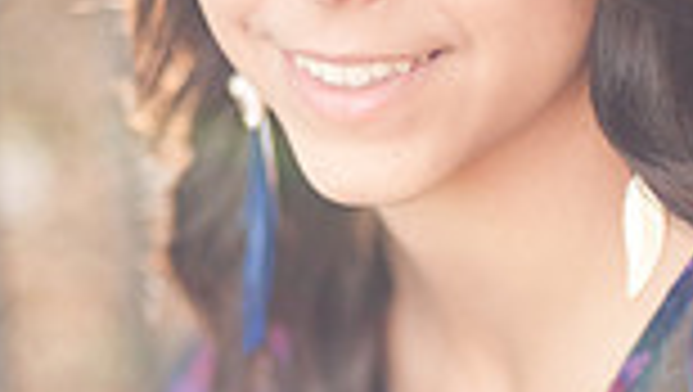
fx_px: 2814
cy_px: 234
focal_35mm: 153
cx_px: 268
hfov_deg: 14.0
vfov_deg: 8.0
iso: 320
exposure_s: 1/1000
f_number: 1.4
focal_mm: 50
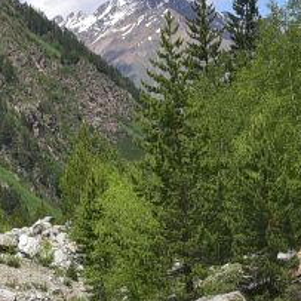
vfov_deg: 6.4
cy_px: 306
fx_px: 2676
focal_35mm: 272
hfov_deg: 6.4
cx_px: 108
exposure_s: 1/125
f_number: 16
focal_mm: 50
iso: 160
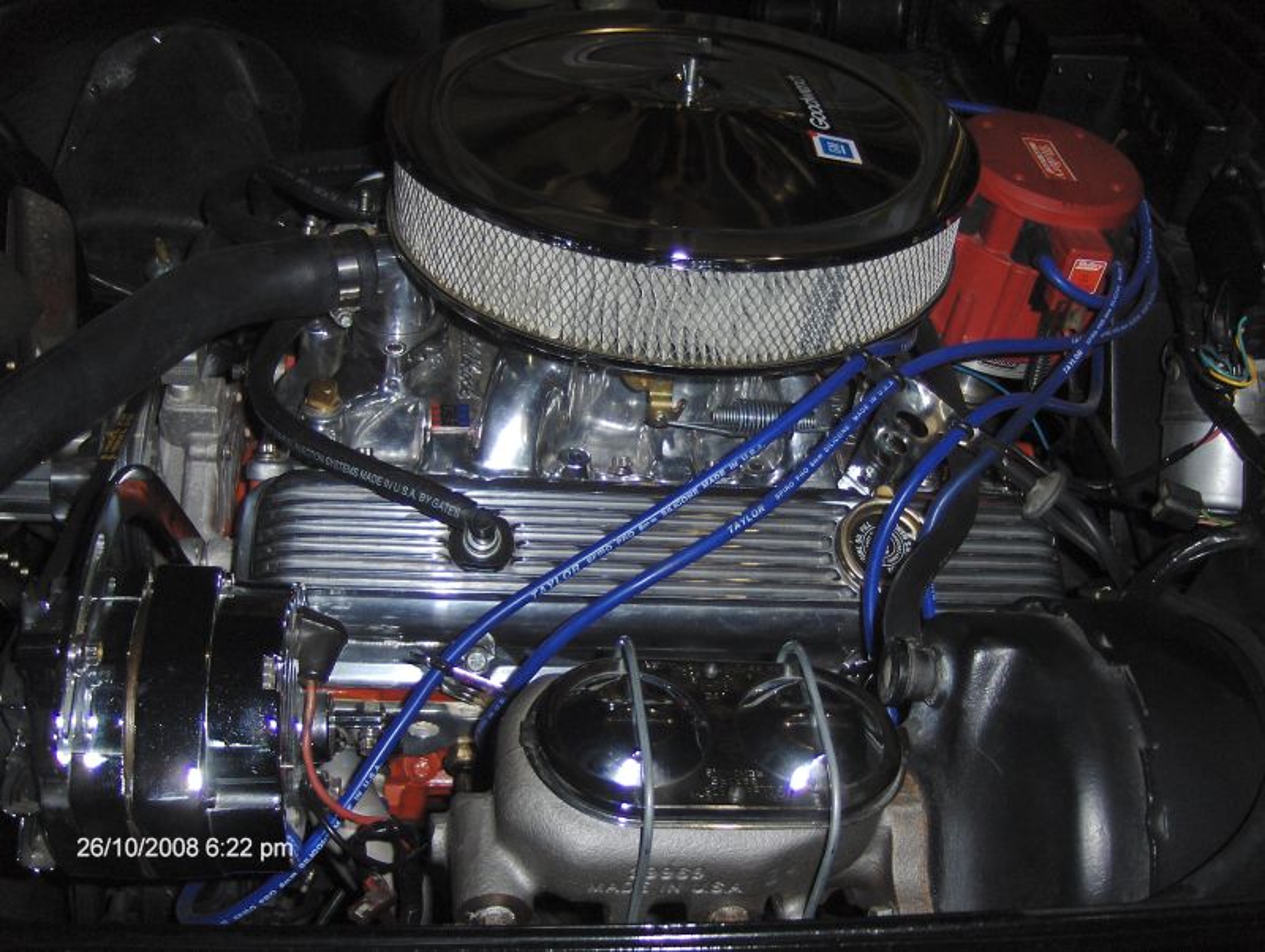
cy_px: 476
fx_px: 1281
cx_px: 632
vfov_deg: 40.8
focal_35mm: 35
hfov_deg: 52.6
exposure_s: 1/60
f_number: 2.8
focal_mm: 7.5
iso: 100
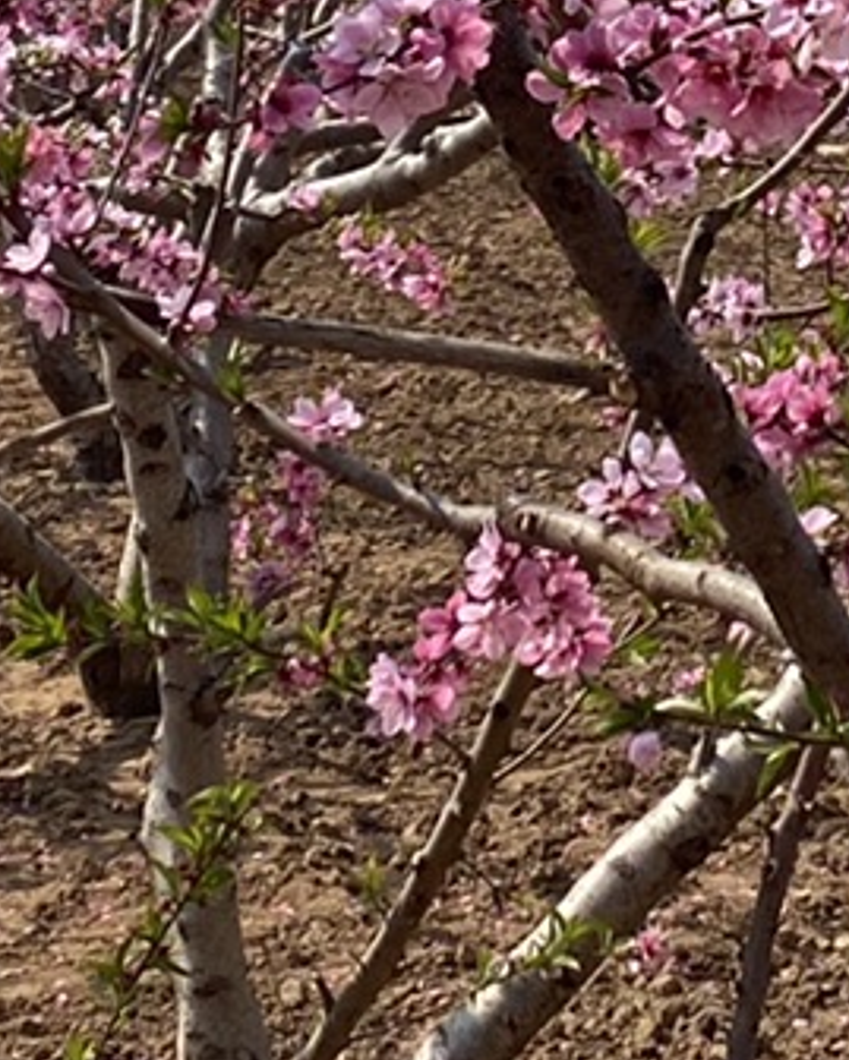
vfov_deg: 12.4
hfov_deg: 10.1
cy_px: -293
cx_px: 871
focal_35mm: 151
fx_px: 4741
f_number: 1.8
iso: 32
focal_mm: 4.25
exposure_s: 1/5495
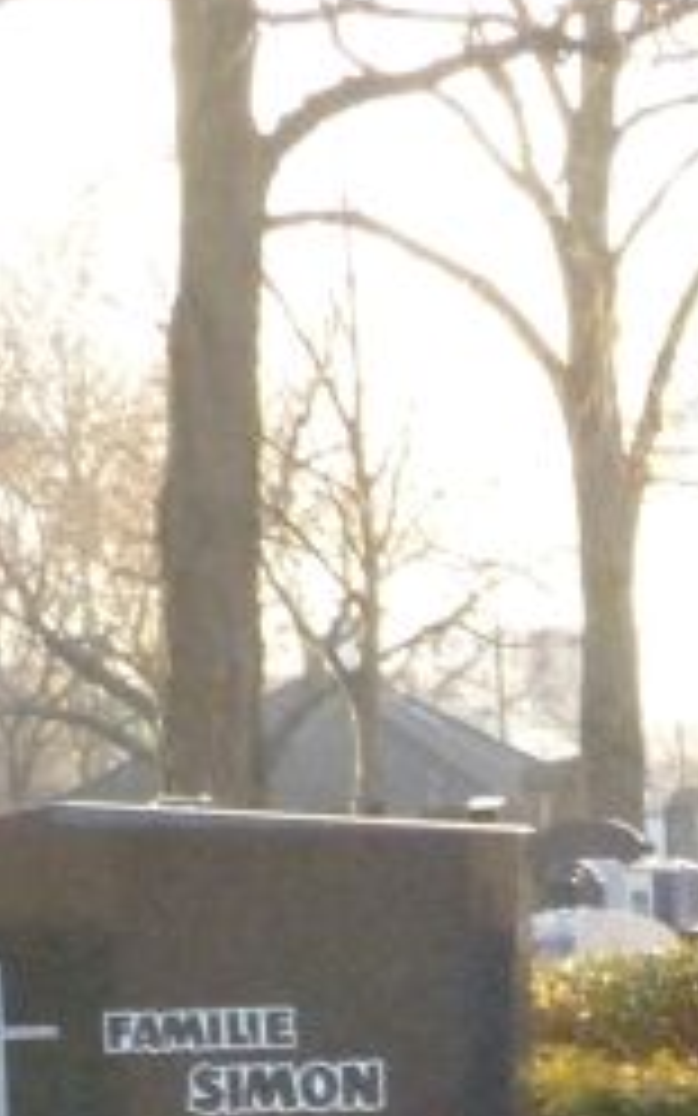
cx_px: 1797
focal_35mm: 265
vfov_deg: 7.7
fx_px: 8066
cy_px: 1969
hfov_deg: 4.8
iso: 640
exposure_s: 1/250
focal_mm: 10.3
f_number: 4.7
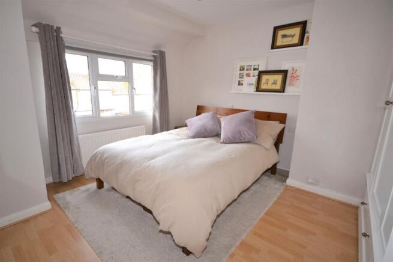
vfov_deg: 67.4
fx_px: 197
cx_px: 196
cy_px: 131
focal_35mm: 18
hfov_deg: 90.0
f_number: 4.5
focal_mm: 12
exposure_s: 1/60
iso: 400
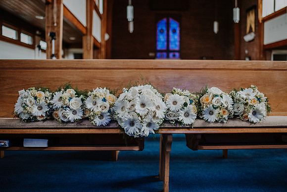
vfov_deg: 36.7
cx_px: 143
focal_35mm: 36
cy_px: 96
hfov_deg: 52.8
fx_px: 289
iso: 2200
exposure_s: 1/1250
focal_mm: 35
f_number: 1.8
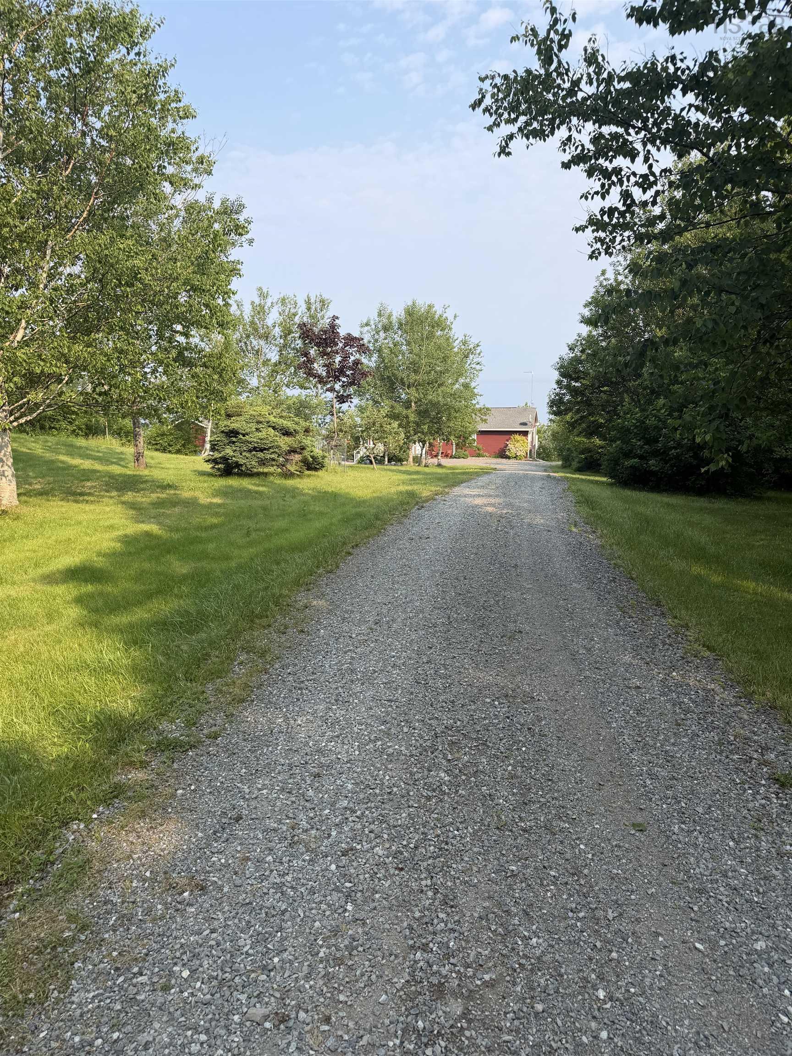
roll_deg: +0.1
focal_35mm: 24
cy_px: 528
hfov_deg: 56.8
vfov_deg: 71.6
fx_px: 732
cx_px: 396
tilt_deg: -11.2
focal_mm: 6.76
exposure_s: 1/2299
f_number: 1.78
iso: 80
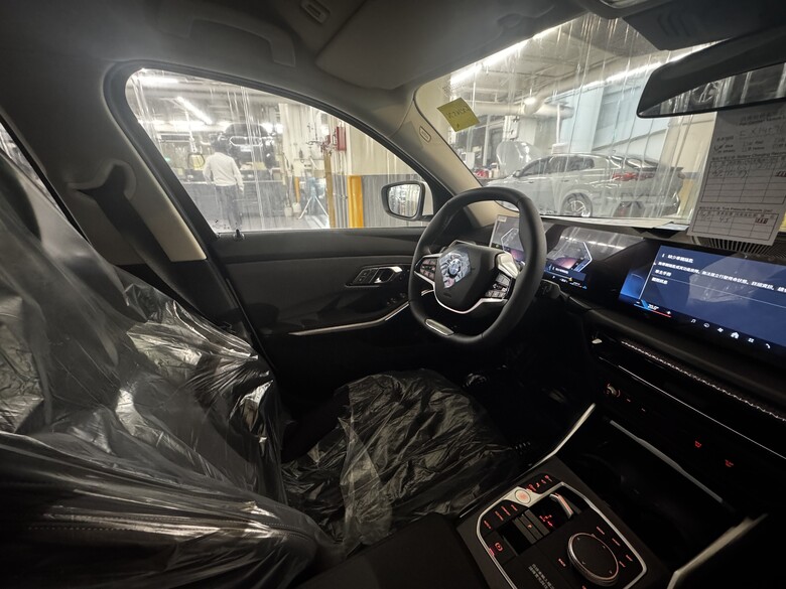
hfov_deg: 102.1
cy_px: 294
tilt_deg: -21.3
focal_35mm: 14
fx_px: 318
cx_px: 393
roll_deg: +0.6
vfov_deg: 85.7
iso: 1250
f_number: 2.2
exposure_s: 1/35
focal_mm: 2.22
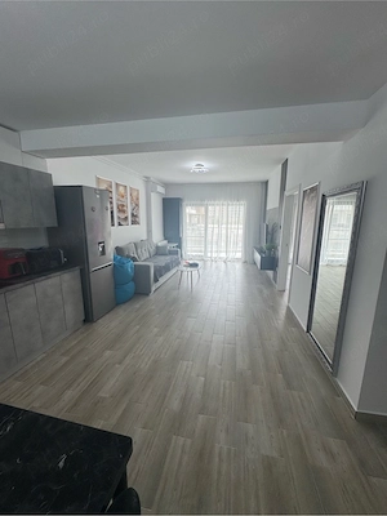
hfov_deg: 85.7
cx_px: 194
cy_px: 258
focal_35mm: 14
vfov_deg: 102.1
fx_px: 209
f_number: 2.2
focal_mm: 2.22
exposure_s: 1/99
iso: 40
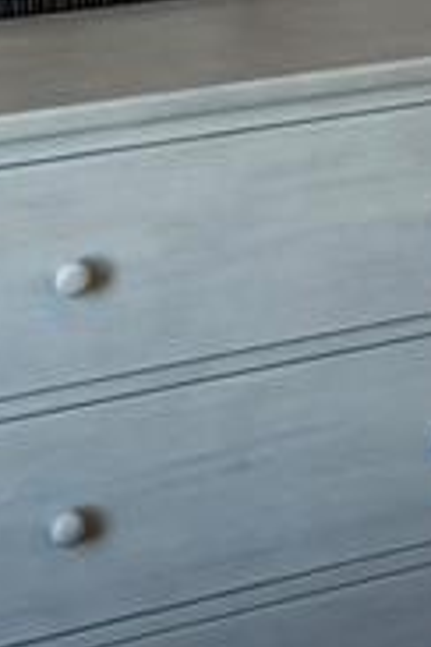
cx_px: 601
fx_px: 2945
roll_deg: -0.4
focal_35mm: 164
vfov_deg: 12.0
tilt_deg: -7.0
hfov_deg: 8.2
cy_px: -315
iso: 125
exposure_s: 1/120
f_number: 1.78
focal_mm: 6.76
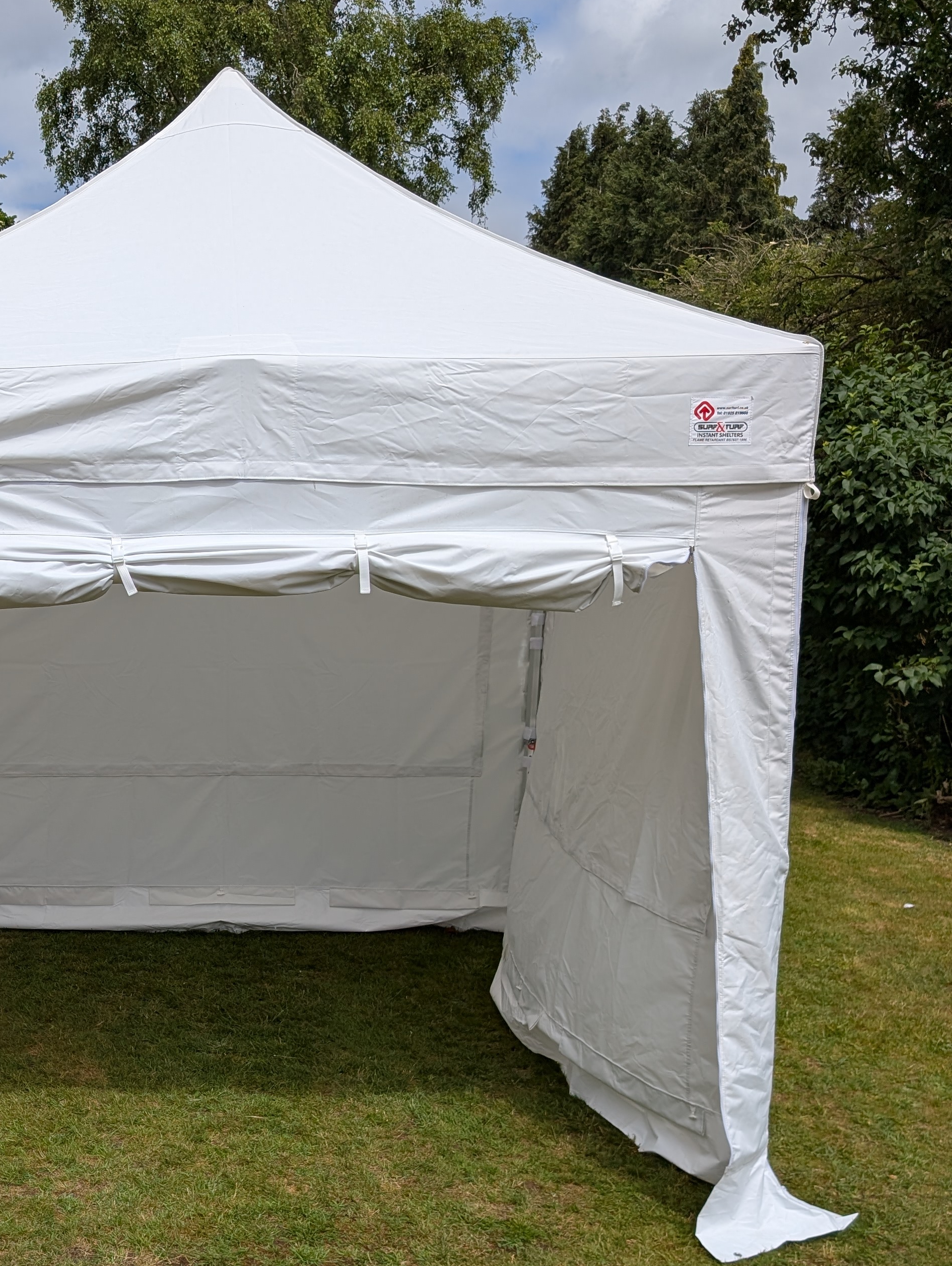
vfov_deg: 47.0
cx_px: 184
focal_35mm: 39
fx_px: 1427
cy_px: 848
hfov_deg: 35.6
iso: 21
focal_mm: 6.9
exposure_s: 1/1961
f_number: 1.68
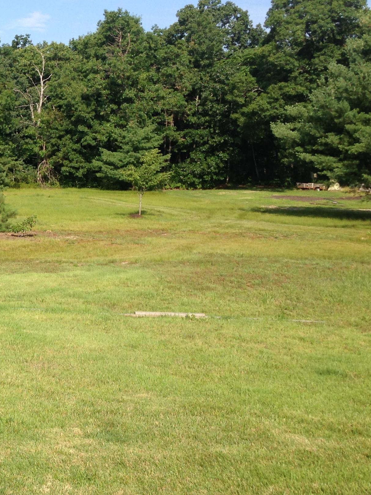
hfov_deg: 22.3
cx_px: -64
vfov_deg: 31.6
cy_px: 215
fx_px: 872
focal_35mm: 61
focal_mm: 4.12
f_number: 2.4
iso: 50
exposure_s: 1/1232
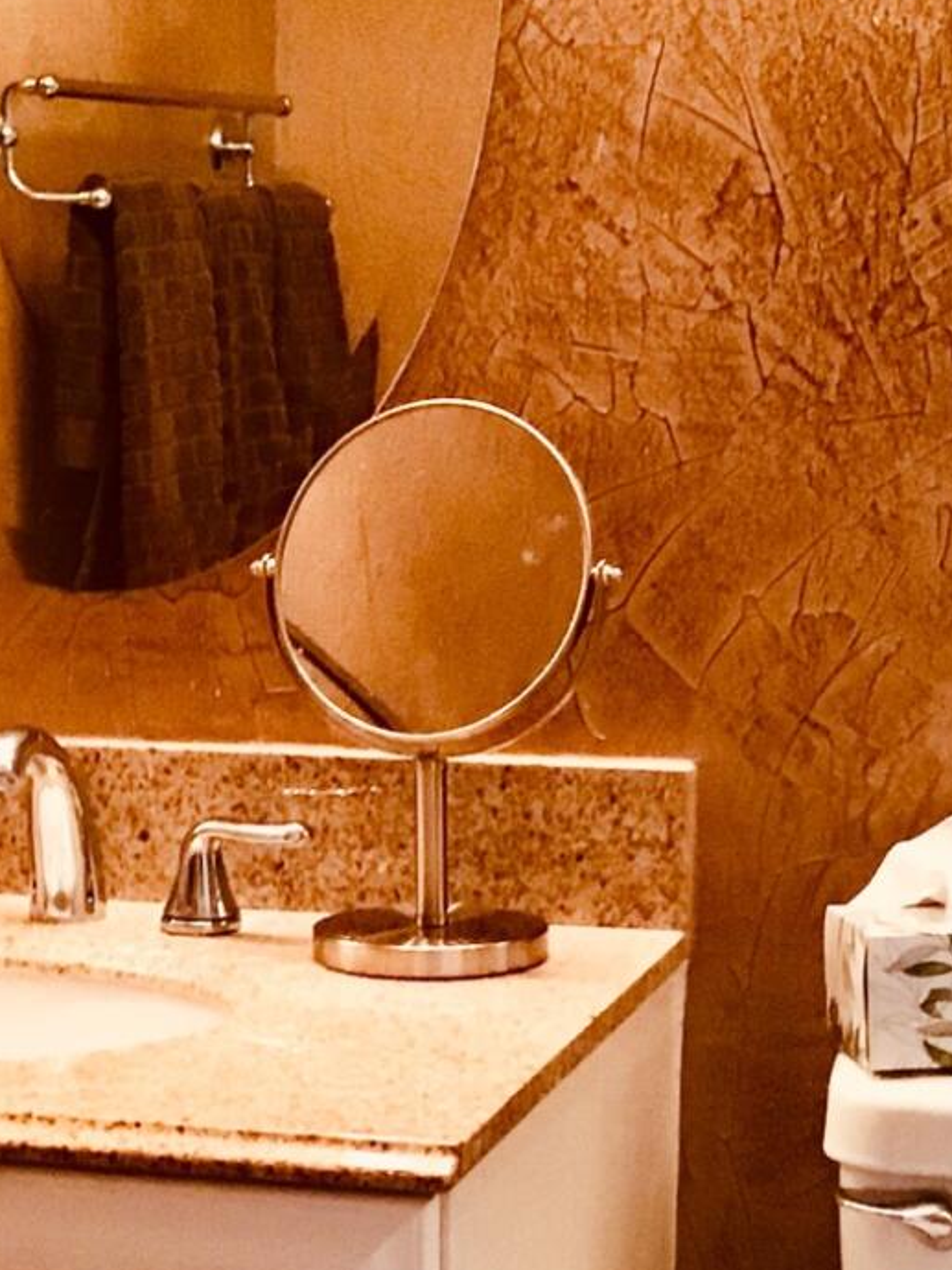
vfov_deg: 21.5
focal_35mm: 90
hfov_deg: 16.4
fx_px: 3299
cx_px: 278
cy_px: 1017
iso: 160
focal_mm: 3.3
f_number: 2.4
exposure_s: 1/30
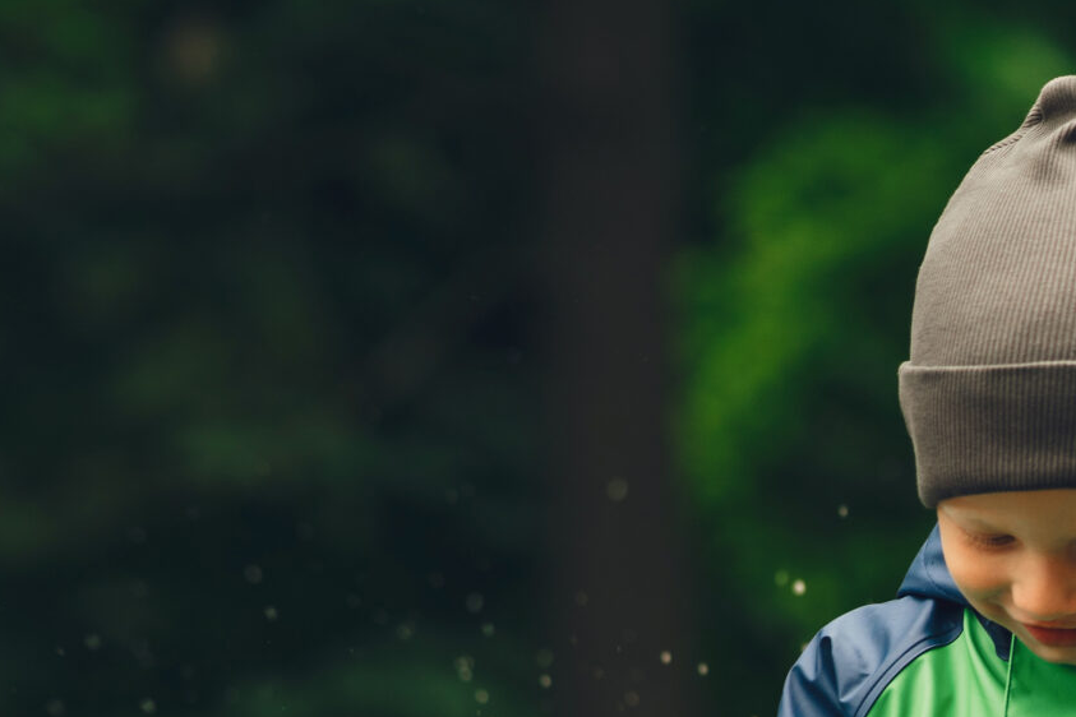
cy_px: 942
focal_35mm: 258
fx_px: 7711
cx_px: 1446
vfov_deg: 5.3
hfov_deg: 7.9
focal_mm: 85
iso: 250
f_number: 2.5
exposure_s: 1/1000
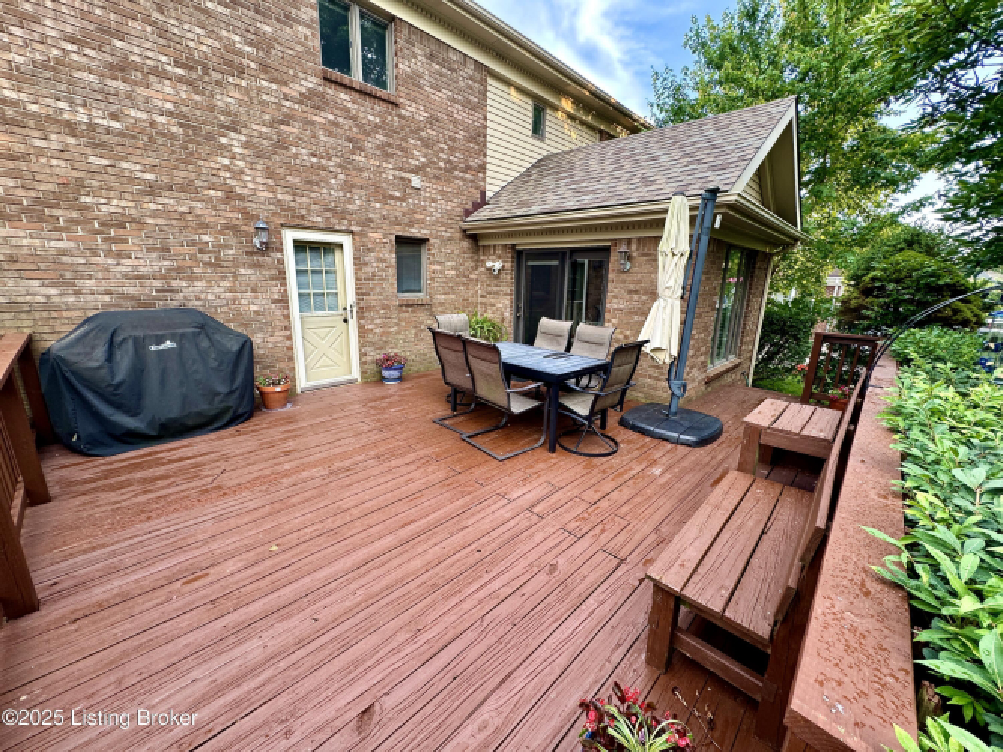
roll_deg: -1.4
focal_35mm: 14
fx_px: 406
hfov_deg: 102.1
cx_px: 502
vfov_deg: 85.7
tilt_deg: -13.8
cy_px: 376
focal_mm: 2.22
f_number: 2.2
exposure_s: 1/99
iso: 50
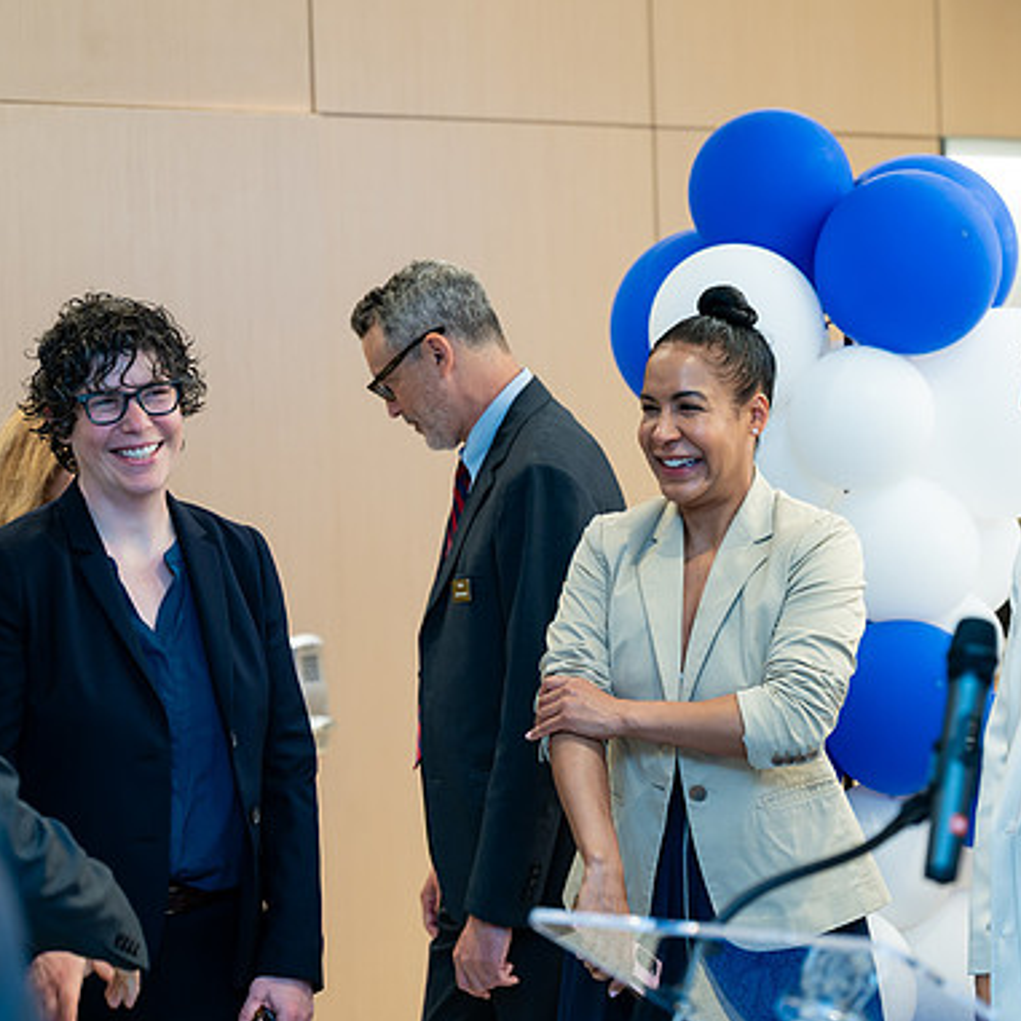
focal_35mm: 110
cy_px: 515
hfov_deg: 15.8
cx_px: 582
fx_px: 3671
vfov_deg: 15.8
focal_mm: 82
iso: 400
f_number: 3.2
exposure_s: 1/160
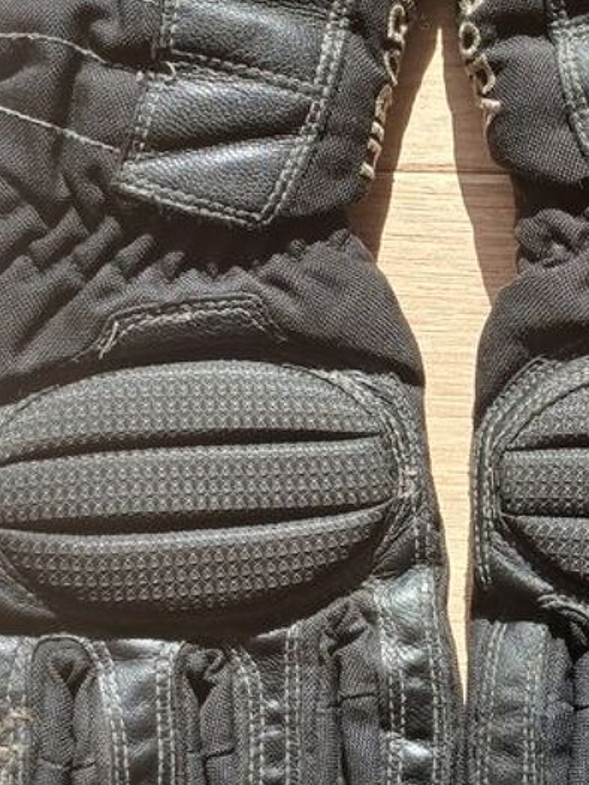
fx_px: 1497
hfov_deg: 21.8
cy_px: 340
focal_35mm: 66
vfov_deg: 29.4
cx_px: 511
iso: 32
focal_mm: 3.98
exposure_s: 1/100
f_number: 1.8
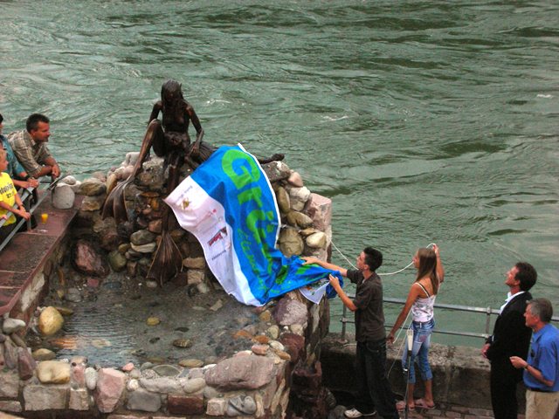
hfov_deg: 22.8
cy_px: 210
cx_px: 280
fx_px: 1389
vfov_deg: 17.2
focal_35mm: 86
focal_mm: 14.3
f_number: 4.8
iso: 200
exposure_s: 1/120
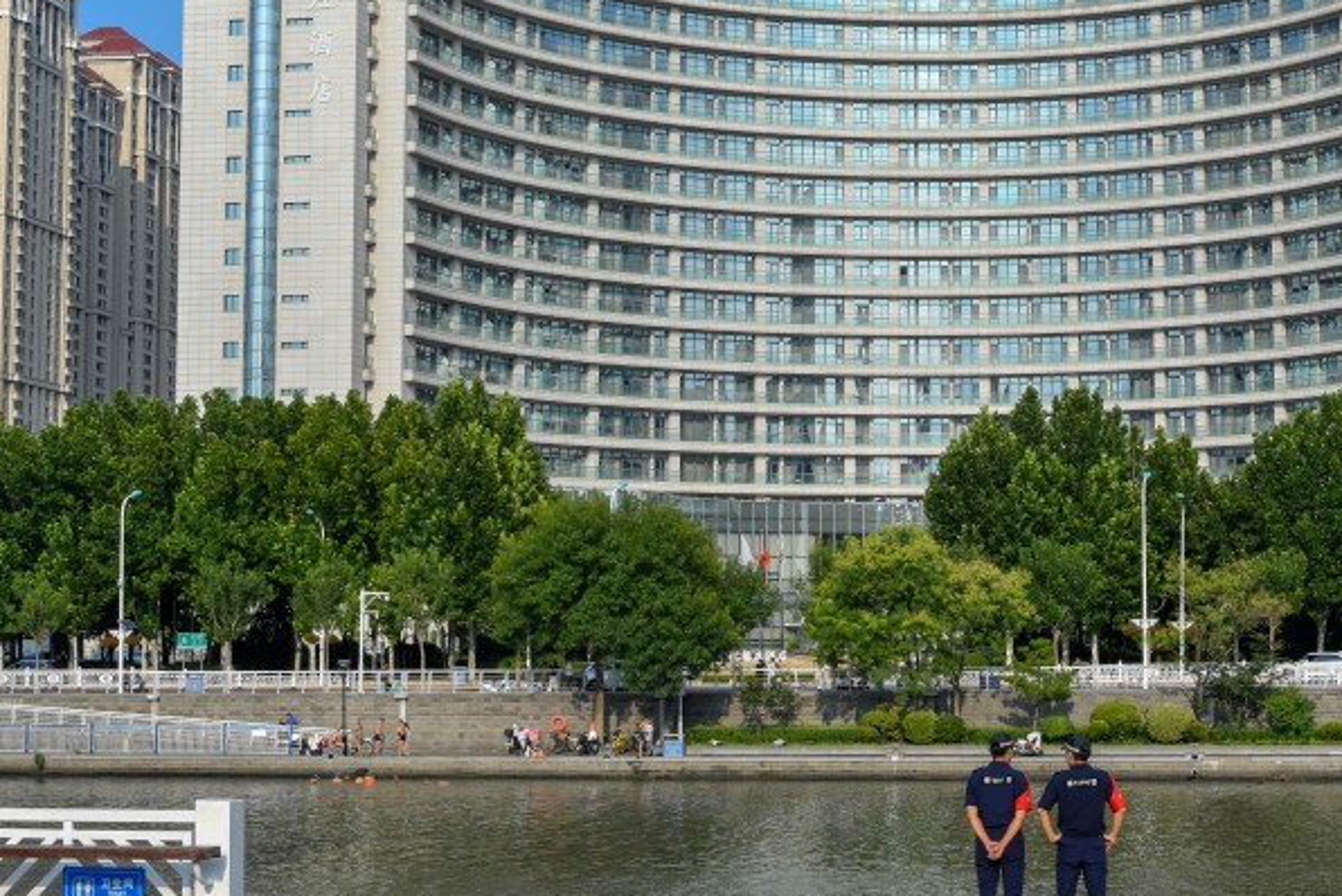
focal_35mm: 68
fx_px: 2532
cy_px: 459
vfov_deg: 20.1
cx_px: 1018
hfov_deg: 29.2
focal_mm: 25
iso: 400
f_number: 5.6
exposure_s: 1/1500
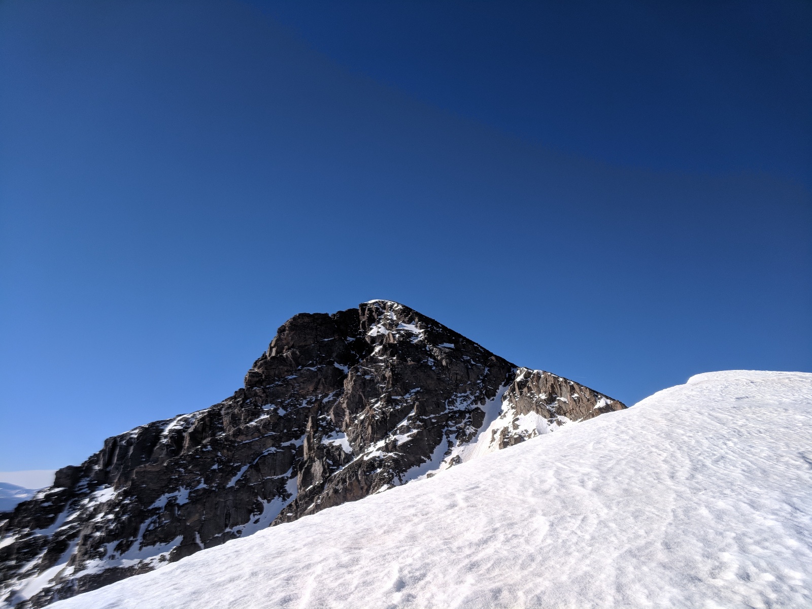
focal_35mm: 26
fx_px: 610
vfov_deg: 53.1
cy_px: 304
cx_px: 406
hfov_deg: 67.3
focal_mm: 4.67
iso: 50
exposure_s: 1/2740
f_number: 2
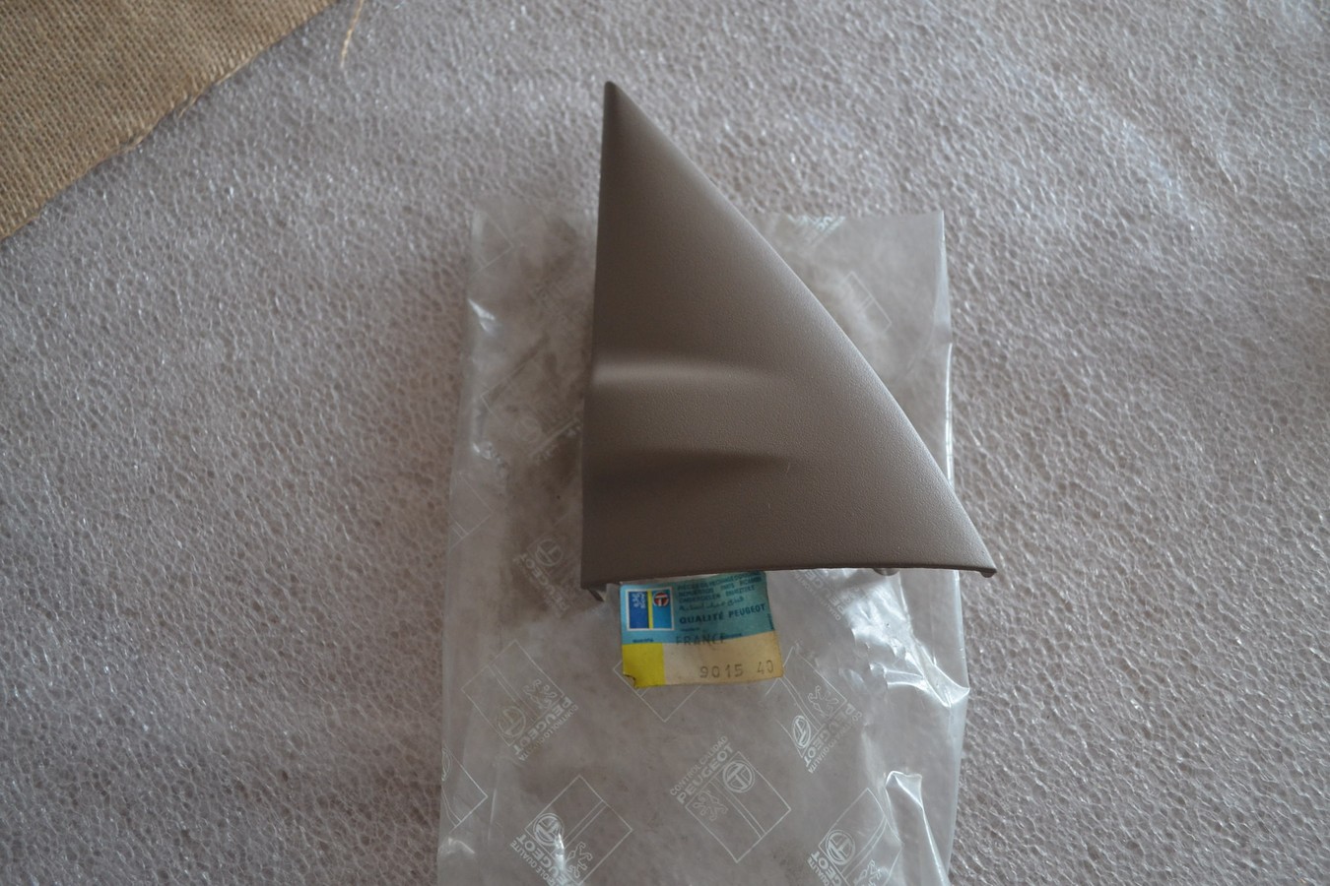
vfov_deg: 40.0
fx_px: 1219
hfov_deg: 57.2
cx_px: 665
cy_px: 443
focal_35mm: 33
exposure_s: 1/60
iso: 640
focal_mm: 22
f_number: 4
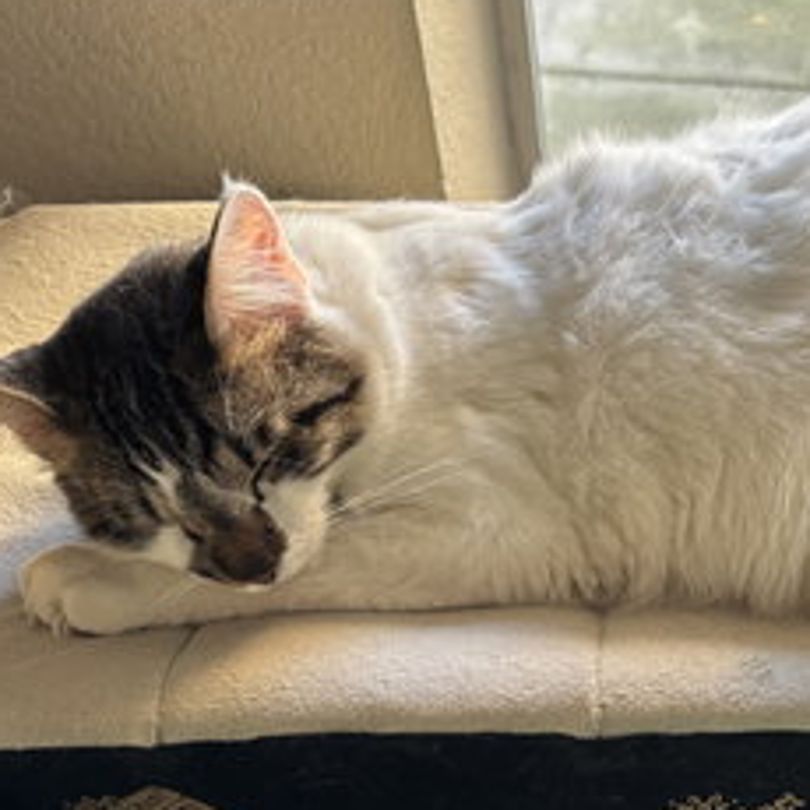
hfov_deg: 33.1
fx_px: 1324
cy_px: 555
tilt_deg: -48.9
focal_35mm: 50
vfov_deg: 33.7
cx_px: 637
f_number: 1.6
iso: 125
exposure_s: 1/117
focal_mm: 5.96
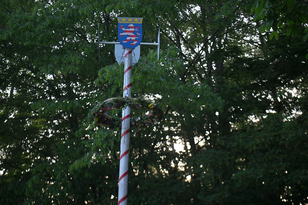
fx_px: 496
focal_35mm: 58
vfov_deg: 23.3
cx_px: 154
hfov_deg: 34.5
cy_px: 102
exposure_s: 1/640
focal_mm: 58
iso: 1000
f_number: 3.2
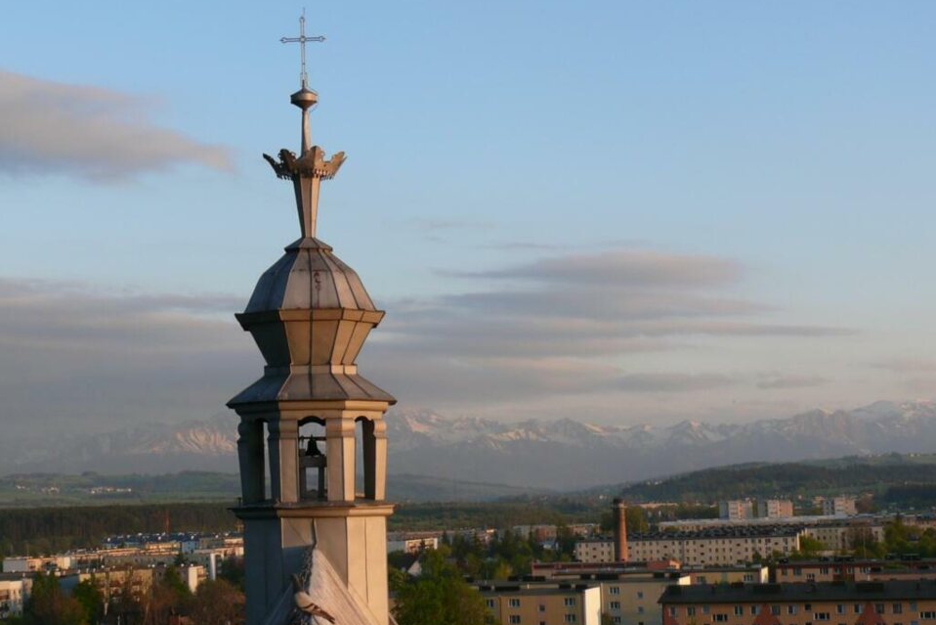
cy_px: 346
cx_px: 468
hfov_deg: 27.3
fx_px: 1924
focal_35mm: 74
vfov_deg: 18.4
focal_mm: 12
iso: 100
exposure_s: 1/200
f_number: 4
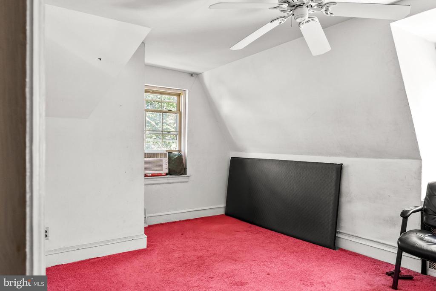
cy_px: 146
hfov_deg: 73.7
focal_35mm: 24
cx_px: 218
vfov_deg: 53.1
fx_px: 291
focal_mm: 16
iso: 800
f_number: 9
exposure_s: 1/2.5
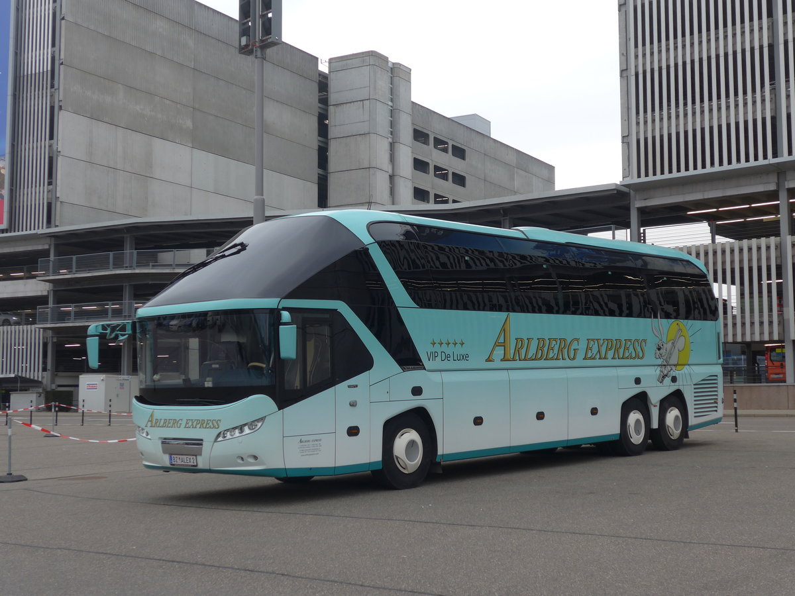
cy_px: 298
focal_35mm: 49
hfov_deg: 38.9
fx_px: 1125
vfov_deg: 29.7
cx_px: 398
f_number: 3.2
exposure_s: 1/200
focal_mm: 10.1
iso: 80
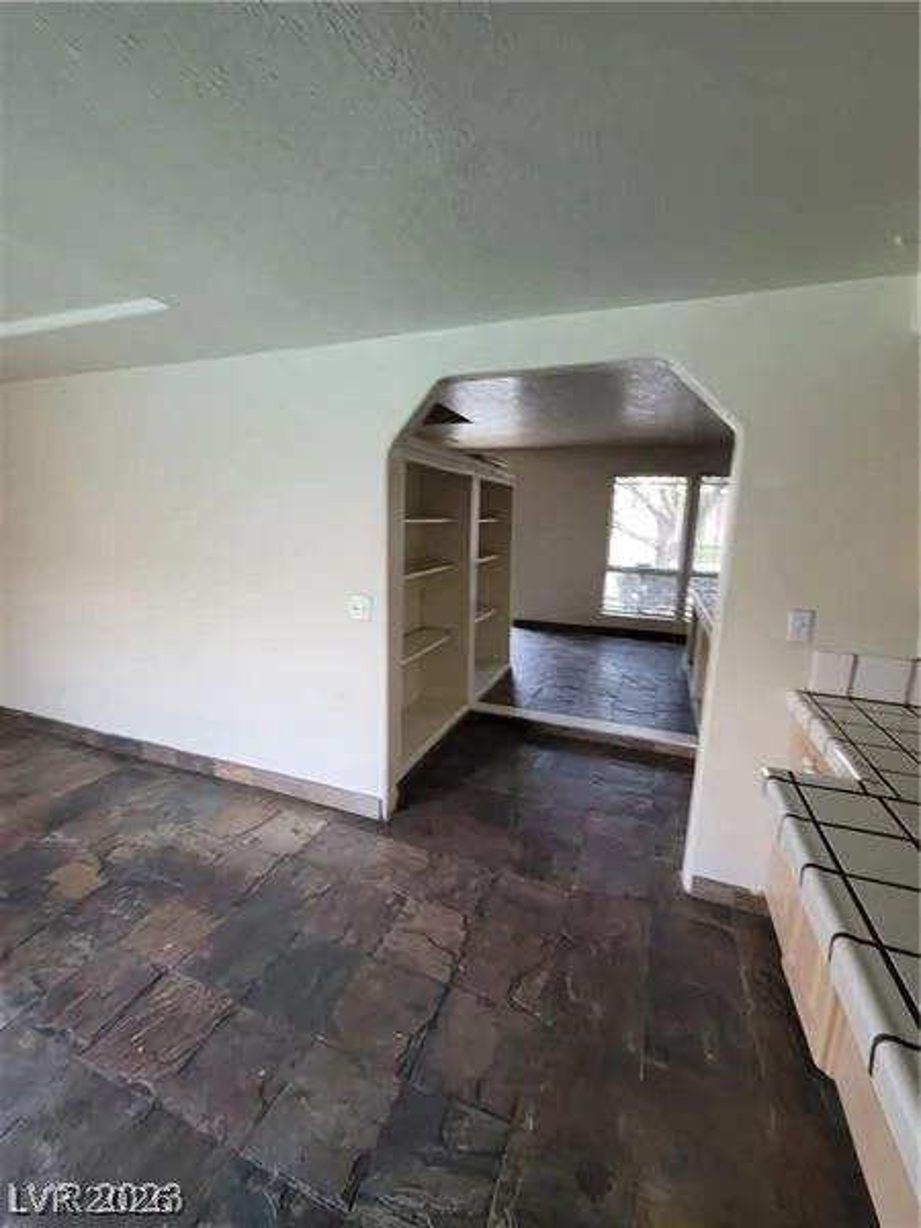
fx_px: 461
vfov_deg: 106.2
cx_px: 460
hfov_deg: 89.9
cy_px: 614
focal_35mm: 13
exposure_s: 1/60
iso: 160
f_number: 2.2
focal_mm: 2.2
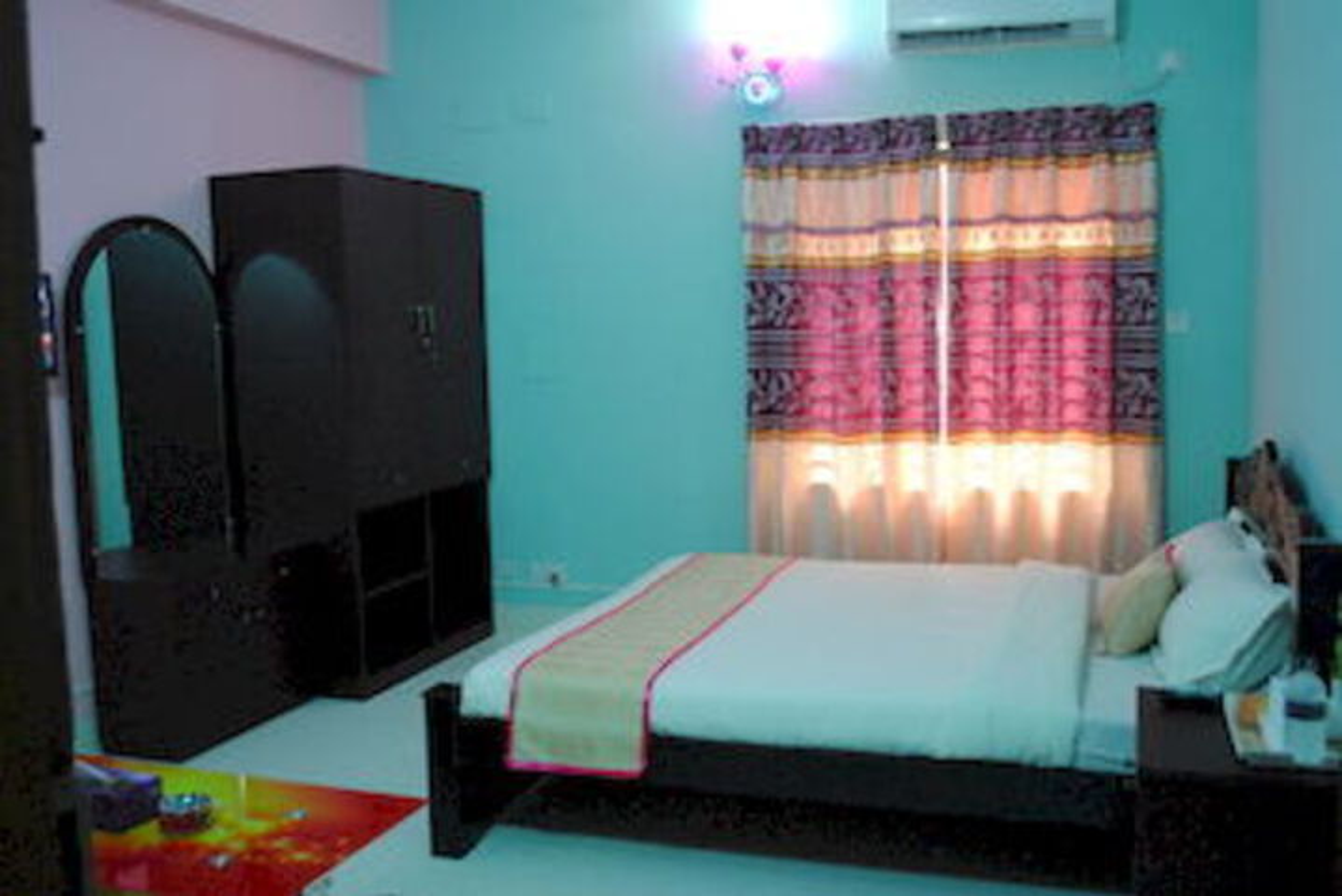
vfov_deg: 40.0
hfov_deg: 57.2
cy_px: 448
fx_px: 1231
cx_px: 671
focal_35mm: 33
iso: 1000
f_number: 4
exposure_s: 1/30
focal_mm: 22
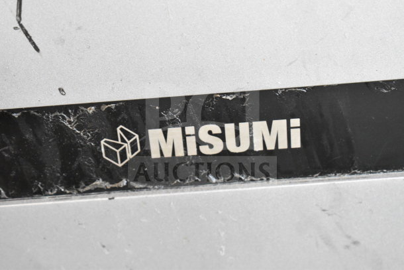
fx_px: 926
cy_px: 135
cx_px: 202
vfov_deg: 16.6
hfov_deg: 24.6
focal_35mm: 82
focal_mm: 55
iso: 6400
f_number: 6.3
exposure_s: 1/160
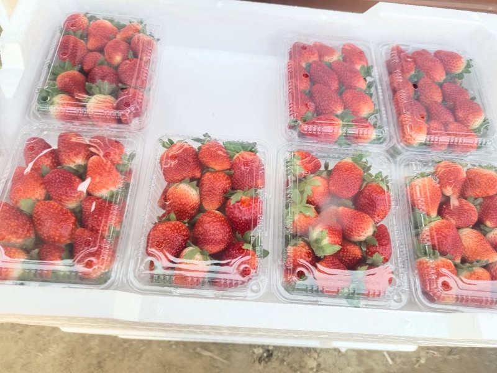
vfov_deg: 58.9
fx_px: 330
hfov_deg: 73.9
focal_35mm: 23
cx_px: 248
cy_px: 186
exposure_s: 1/100
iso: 329
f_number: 1.88
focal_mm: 5.59
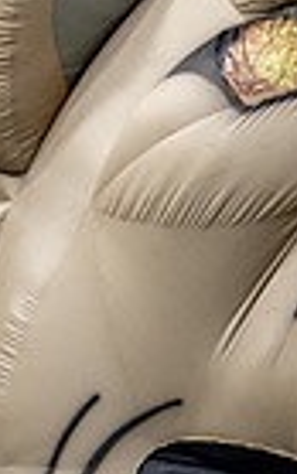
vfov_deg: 4.4
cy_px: 824
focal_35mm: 471
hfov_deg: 2.8
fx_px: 6093
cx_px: 764
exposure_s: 1/1250
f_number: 1.2
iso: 500
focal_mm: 50
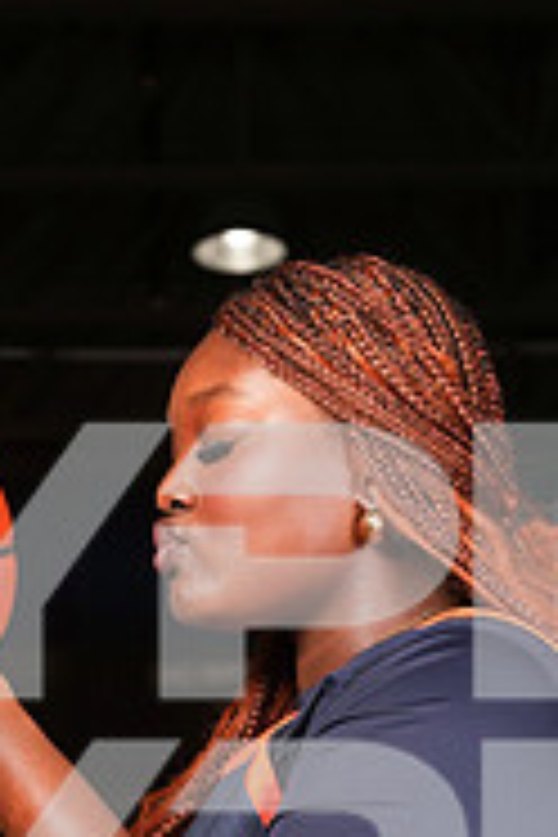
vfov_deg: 12.0
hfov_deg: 8.1
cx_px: 117
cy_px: 882
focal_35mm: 169
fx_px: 3929
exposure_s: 1/200
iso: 400
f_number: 6.3
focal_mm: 70
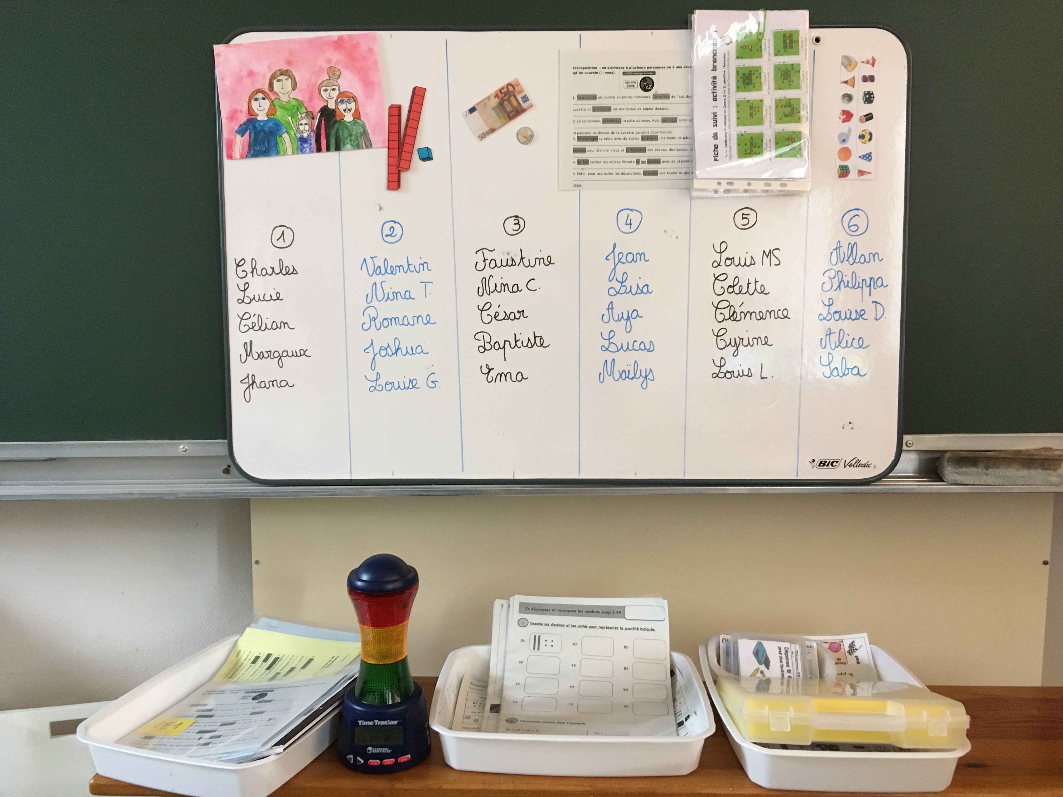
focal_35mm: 29
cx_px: 532
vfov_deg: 48.2
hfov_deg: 61.7
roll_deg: -0.3
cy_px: 398
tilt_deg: -7.3
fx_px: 891
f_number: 2.2
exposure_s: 1/33
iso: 200
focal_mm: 4.15
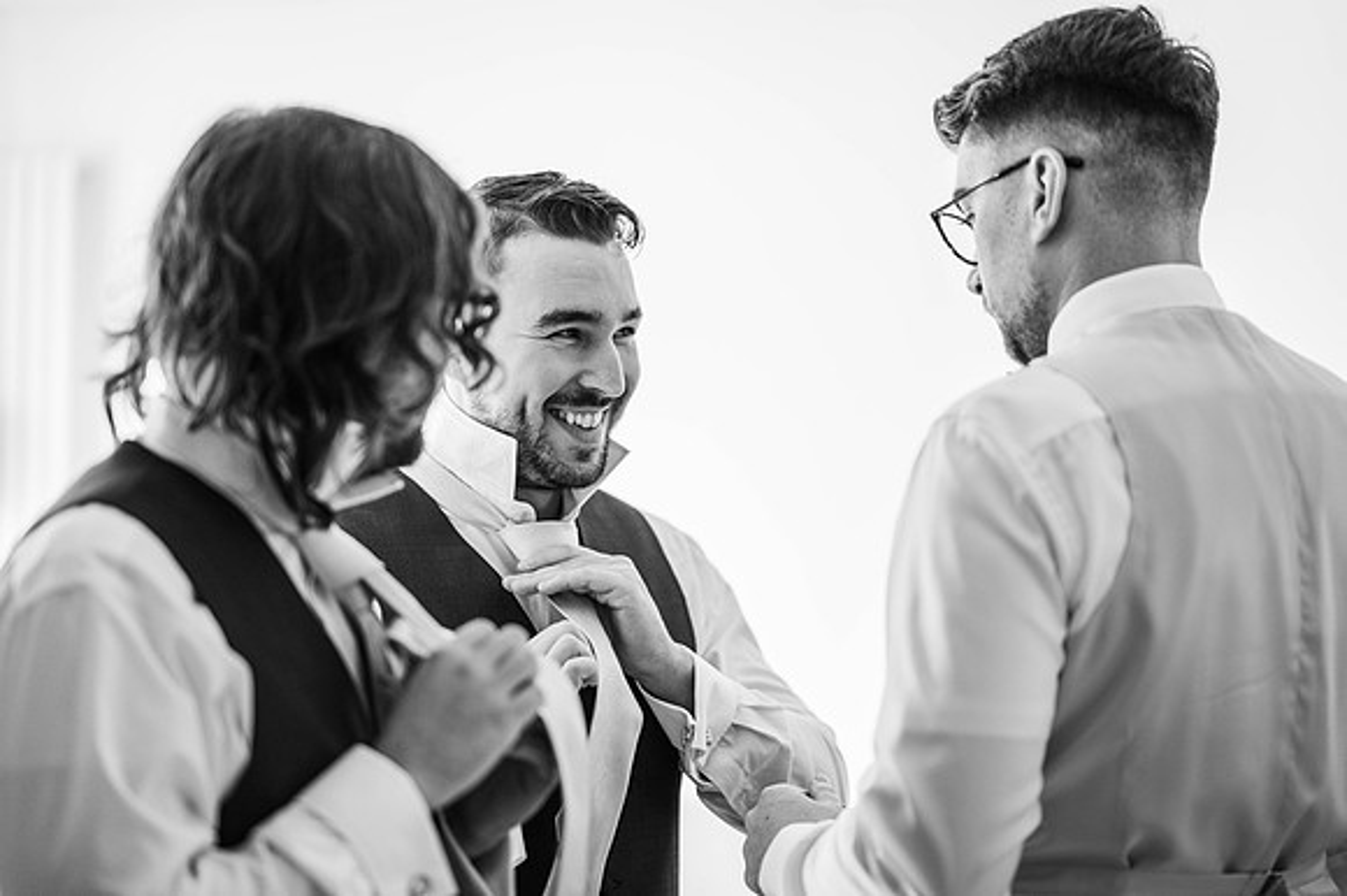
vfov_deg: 16.1
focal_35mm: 85
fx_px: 3178
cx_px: 674
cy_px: 448
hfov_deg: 23.9
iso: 400
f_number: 1.8
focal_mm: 85
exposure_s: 1/200
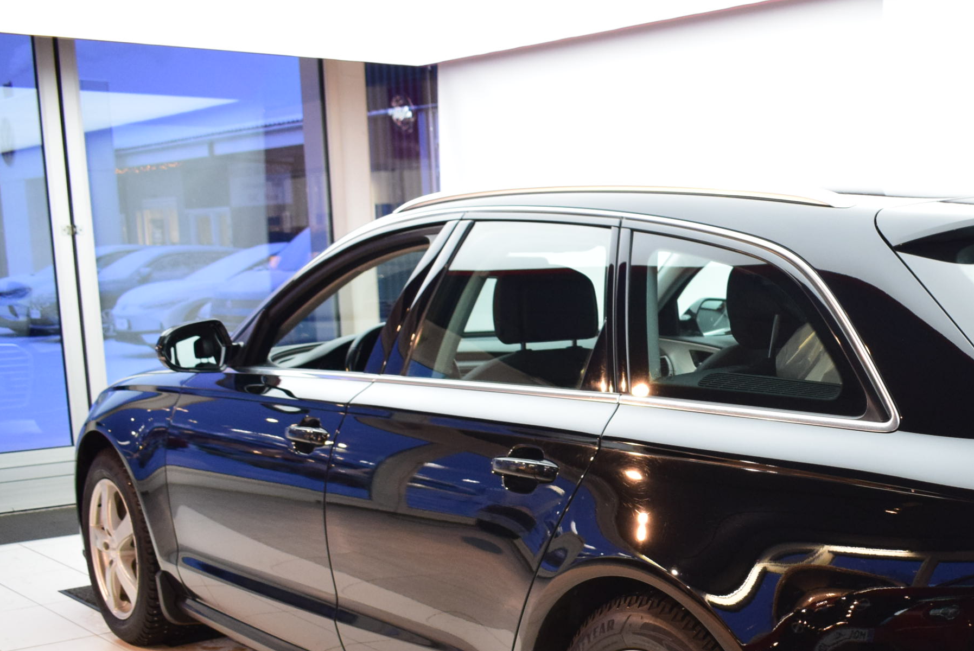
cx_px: 793
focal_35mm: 55
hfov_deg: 35.0
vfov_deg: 24.3
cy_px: 507
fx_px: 1489
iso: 1600
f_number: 4.5
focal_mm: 22
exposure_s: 1/80
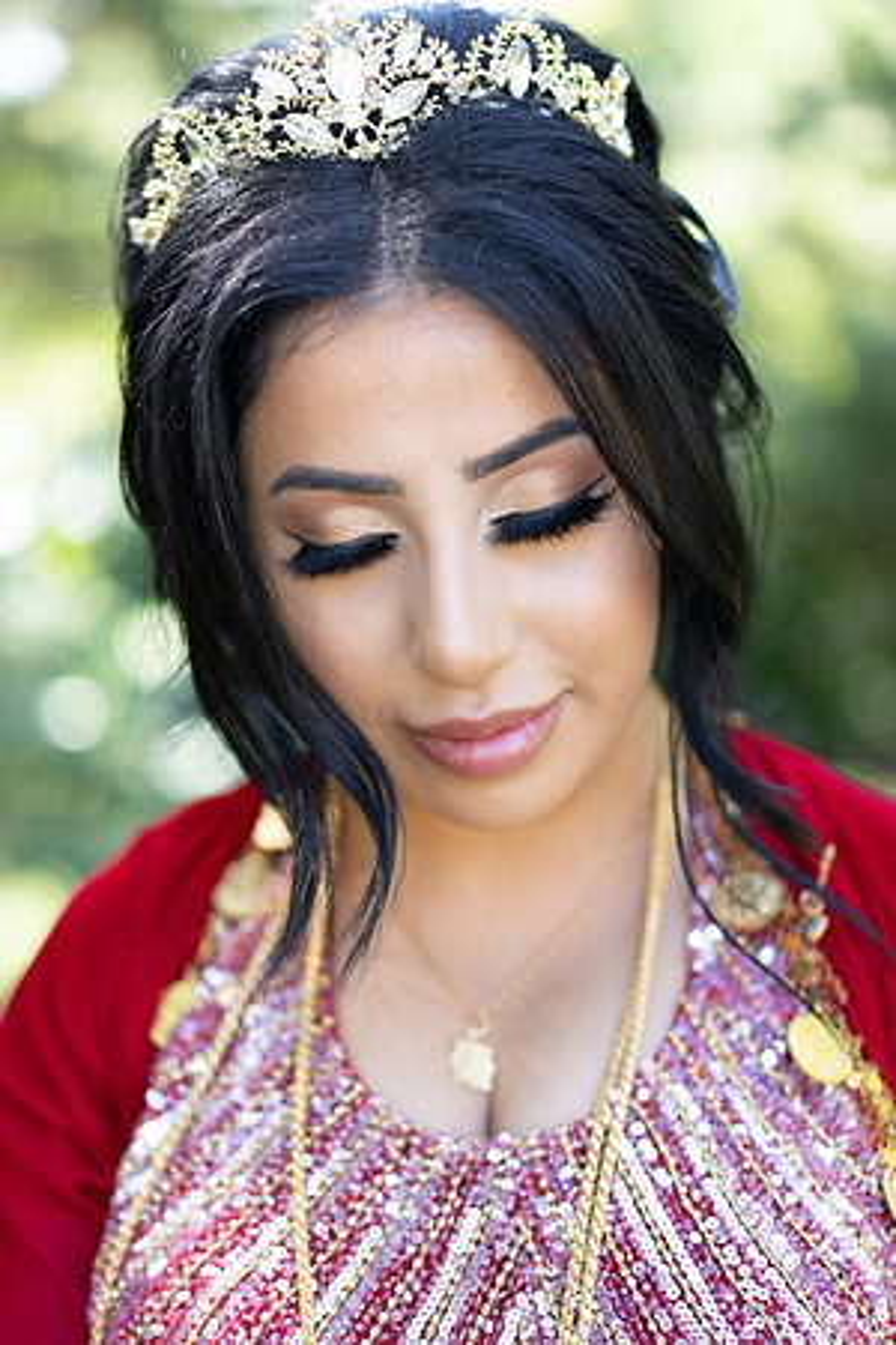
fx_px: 2053
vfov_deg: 36.2
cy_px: 672
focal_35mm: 55
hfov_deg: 24.6
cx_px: 448
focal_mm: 55
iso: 100
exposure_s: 1/250
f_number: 1.8
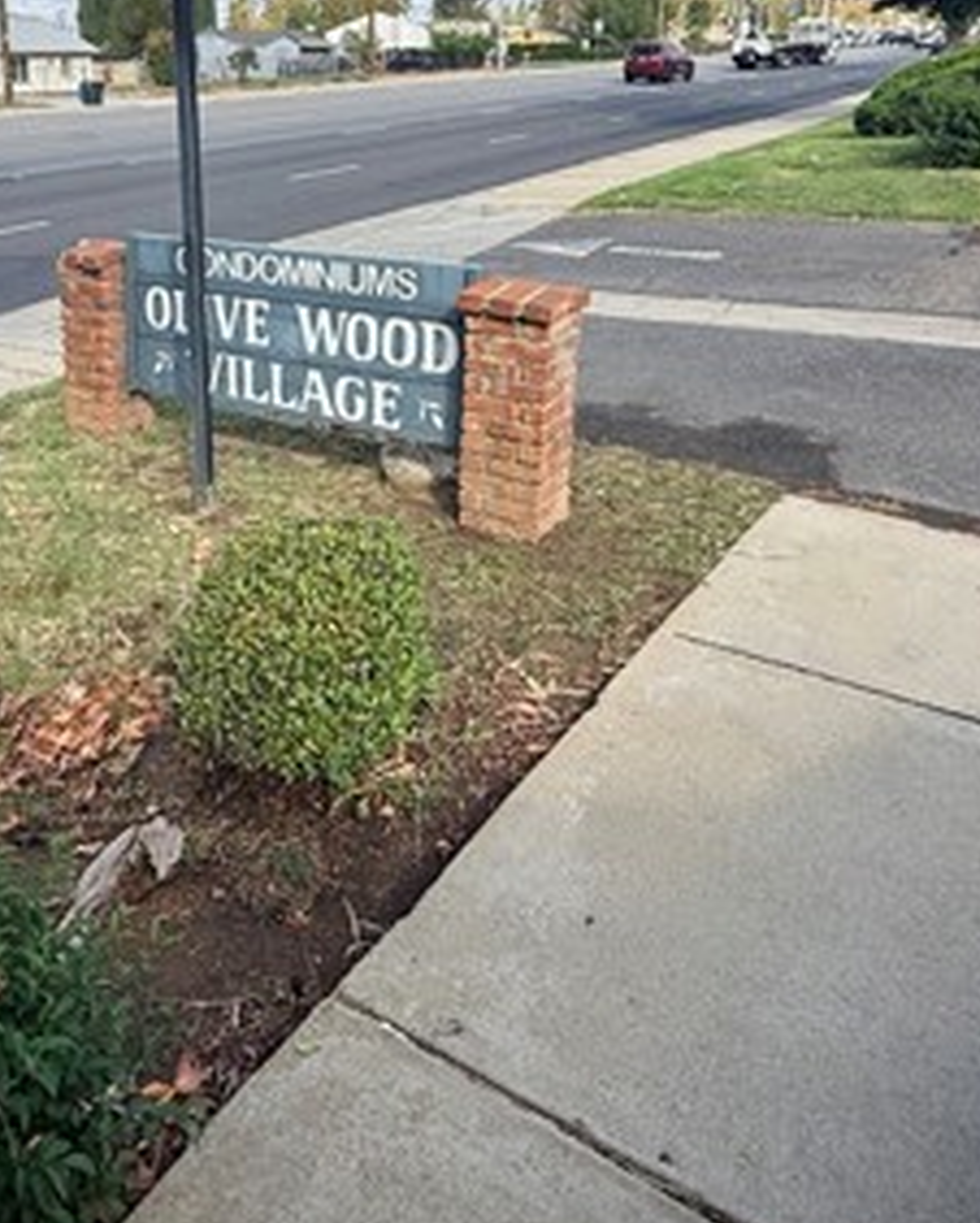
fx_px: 1123
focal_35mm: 31
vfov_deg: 54.5
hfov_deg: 45.5
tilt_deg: -11.5
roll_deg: +1.5
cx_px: 247
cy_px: 308
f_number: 2.2
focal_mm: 2.22
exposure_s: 1/1167
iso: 50
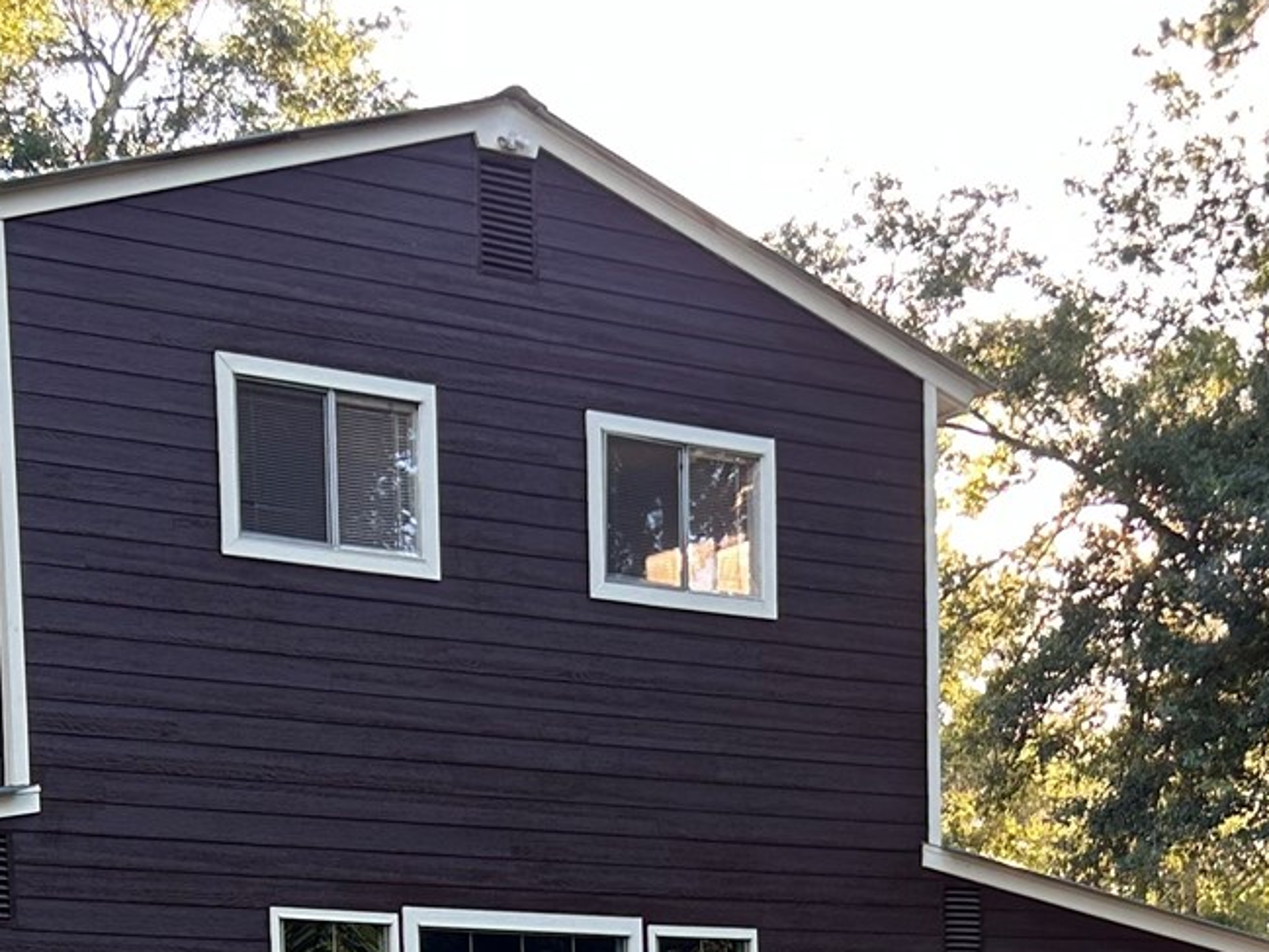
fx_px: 3007
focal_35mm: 82
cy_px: 1474
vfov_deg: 16.3
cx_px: 637
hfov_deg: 23.8
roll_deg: +1.6
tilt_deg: -5.9
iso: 50
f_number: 1.5
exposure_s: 1/121
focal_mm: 5.7
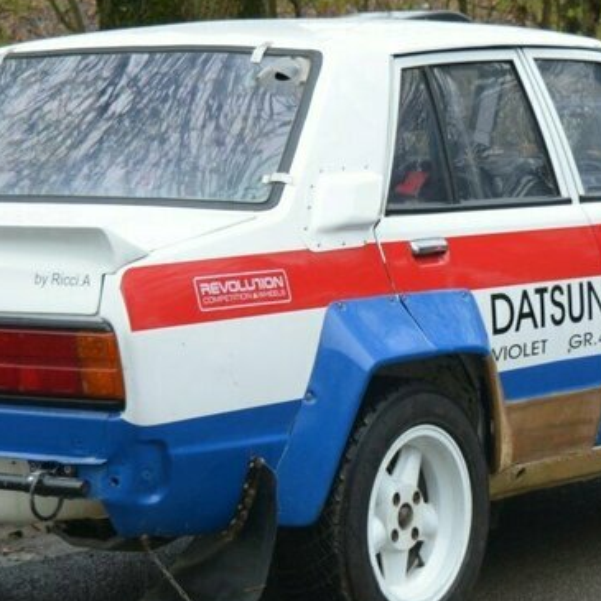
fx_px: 2876
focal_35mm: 146
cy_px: 299
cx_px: 346
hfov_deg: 11.9
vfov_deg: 11.9
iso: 320
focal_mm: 35
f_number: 5.6
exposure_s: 1/125
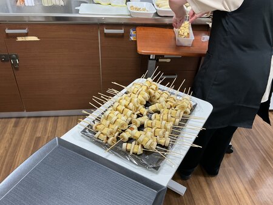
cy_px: 102
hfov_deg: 61.6
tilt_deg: -35.1
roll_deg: -1.3
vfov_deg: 48.3
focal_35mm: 29
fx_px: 229
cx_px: 136
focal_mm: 3
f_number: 1.8
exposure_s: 1/60
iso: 50
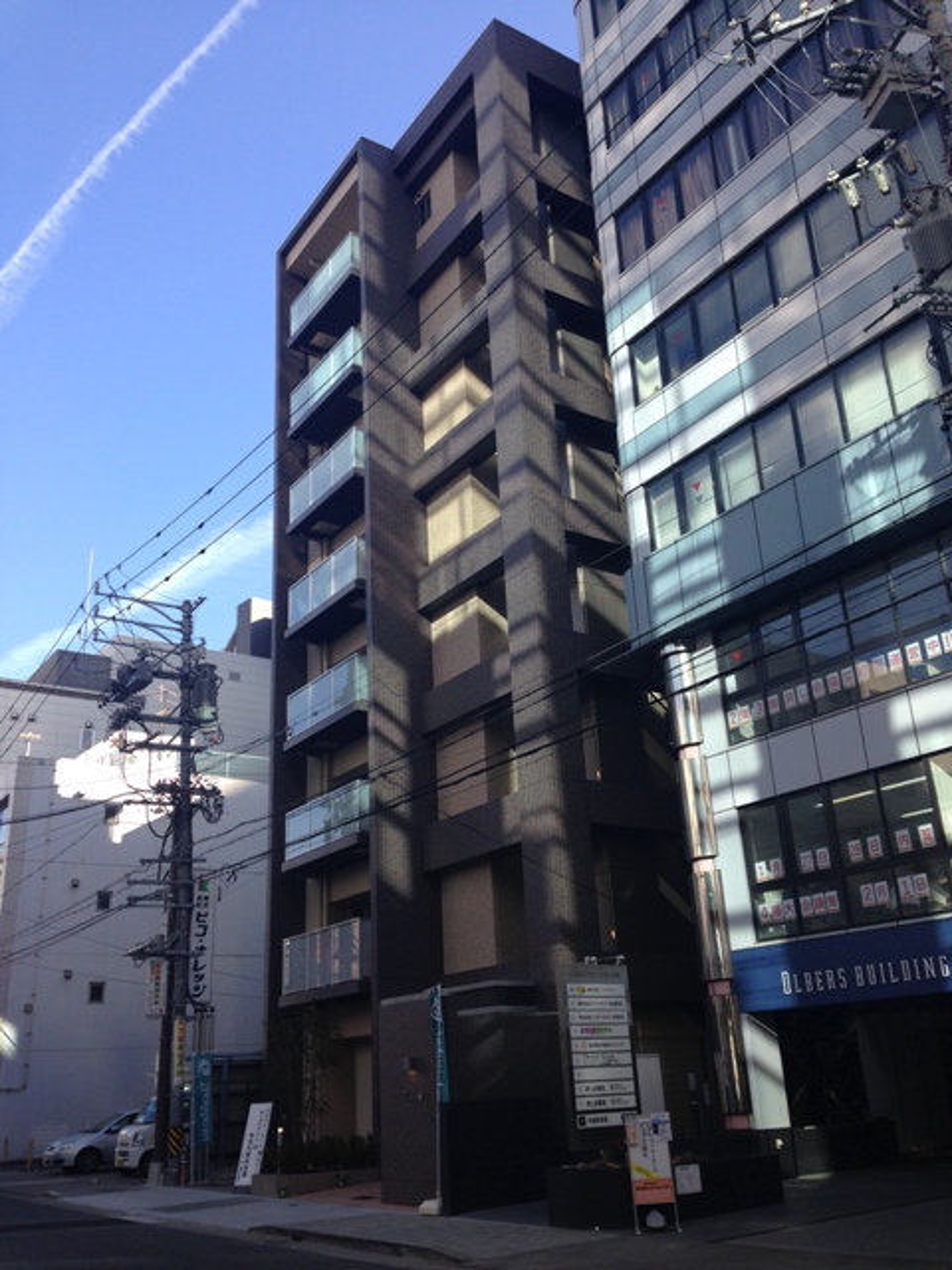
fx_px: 1210
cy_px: 635
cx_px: 476
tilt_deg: +21.2
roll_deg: +1.6
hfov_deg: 42.9
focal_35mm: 33
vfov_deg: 55.4
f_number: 2.4
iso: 50
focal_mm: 4.12
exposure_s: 1/484
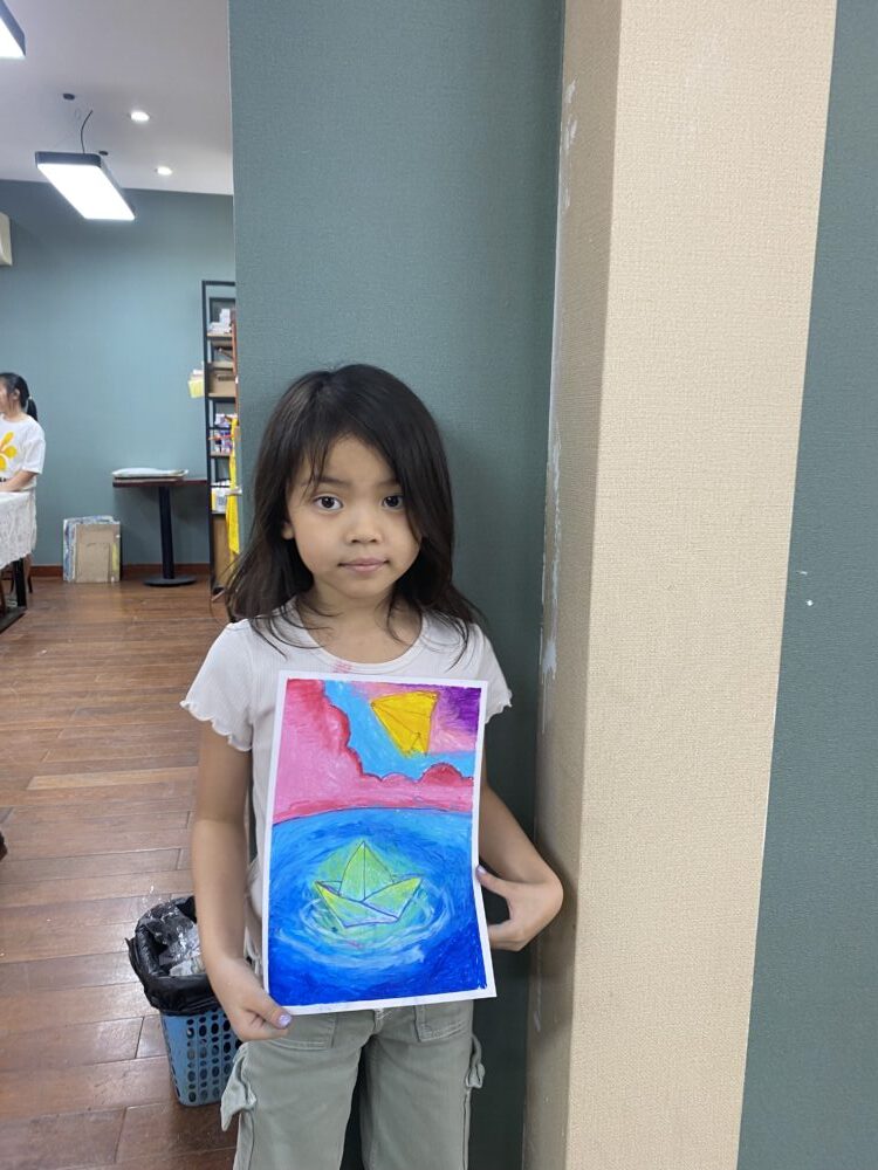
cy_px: 585
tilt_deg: -8.9
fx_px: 879
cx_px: 439
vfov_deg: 67.3
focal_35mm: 26
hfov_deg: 53.1
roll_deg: -0.7
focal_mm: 4.25
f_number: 1.8
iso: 64
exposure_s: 1/50
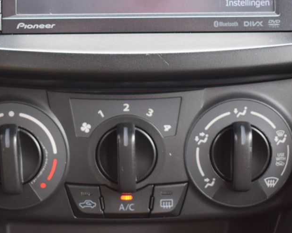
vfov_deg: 15.9
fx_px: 830
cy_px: 31
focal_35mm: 96
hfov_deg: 20.0
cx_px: 130
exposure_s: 1/80
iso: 400
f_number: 4.2
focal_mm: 30
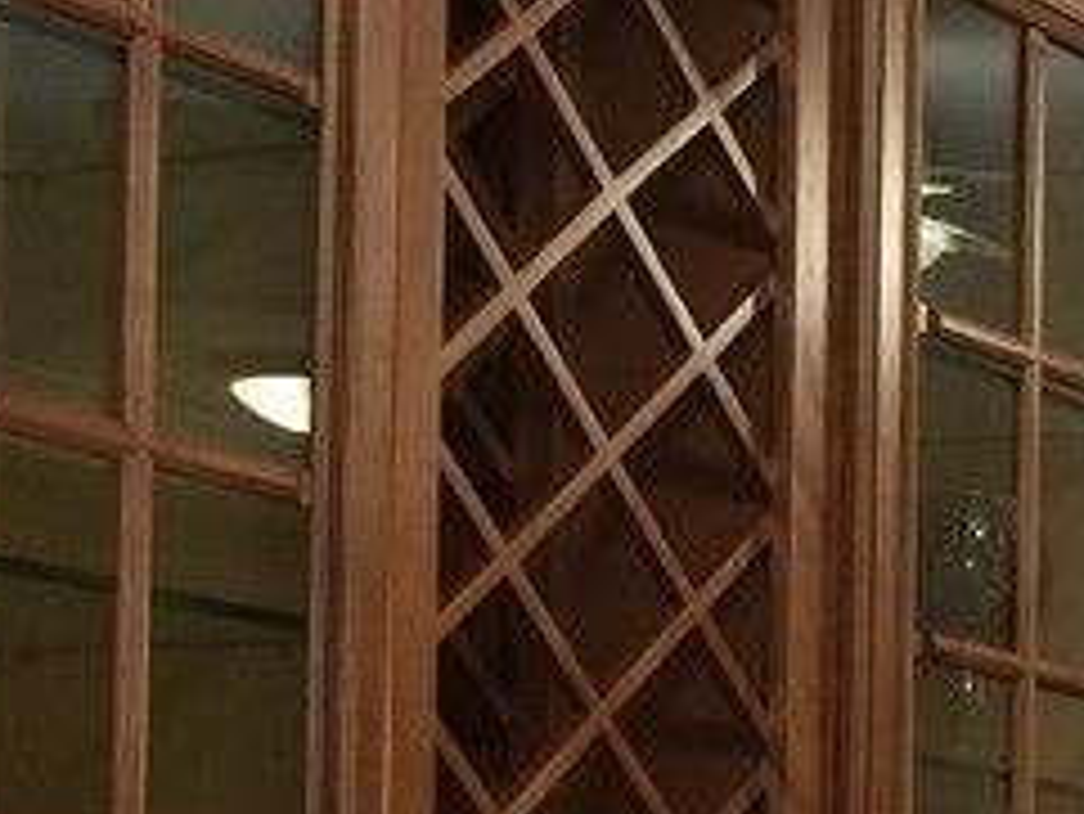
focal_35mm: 123
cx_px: 2024
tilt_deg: -1.3
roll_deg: -3.1
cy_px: 1363
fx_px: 3854
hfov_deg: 14.0
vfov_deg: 11.4
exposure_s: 1/15
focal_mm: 4.15
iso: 64
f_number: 2.2
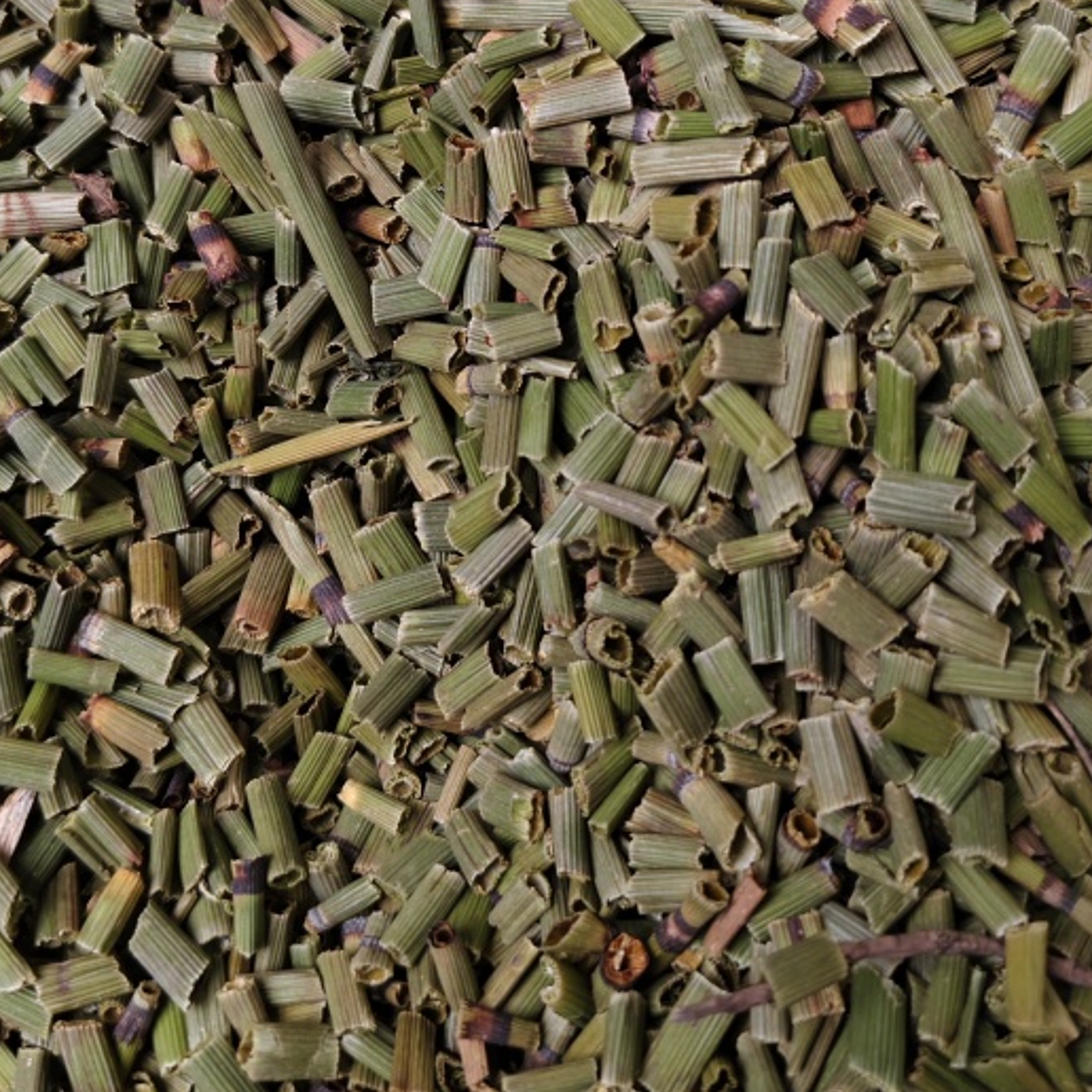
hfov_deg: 40.0
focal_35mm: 42
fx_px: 1499
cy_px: 331
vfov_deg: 39.4
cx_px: 502
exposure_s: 1/50
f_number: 1.88
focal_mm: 5.56
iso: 186
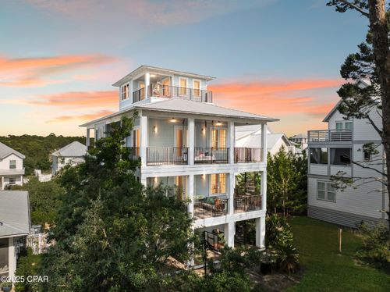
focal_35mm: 24
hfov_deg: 71.6
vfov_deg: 56.7
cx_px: 195
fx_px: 270
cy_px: 146
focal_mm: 12.29
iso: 170
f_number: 2.8
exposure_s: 1/1000
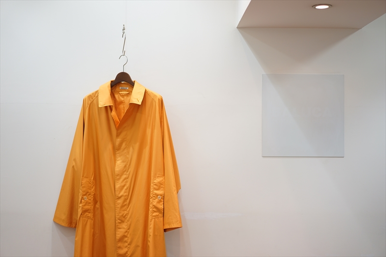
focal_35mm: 55
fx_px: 590
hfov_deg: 36.3
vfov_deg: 24.6
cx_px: 193
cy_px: 128
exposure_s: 1/60
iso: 200
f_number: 1.8
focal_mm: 55
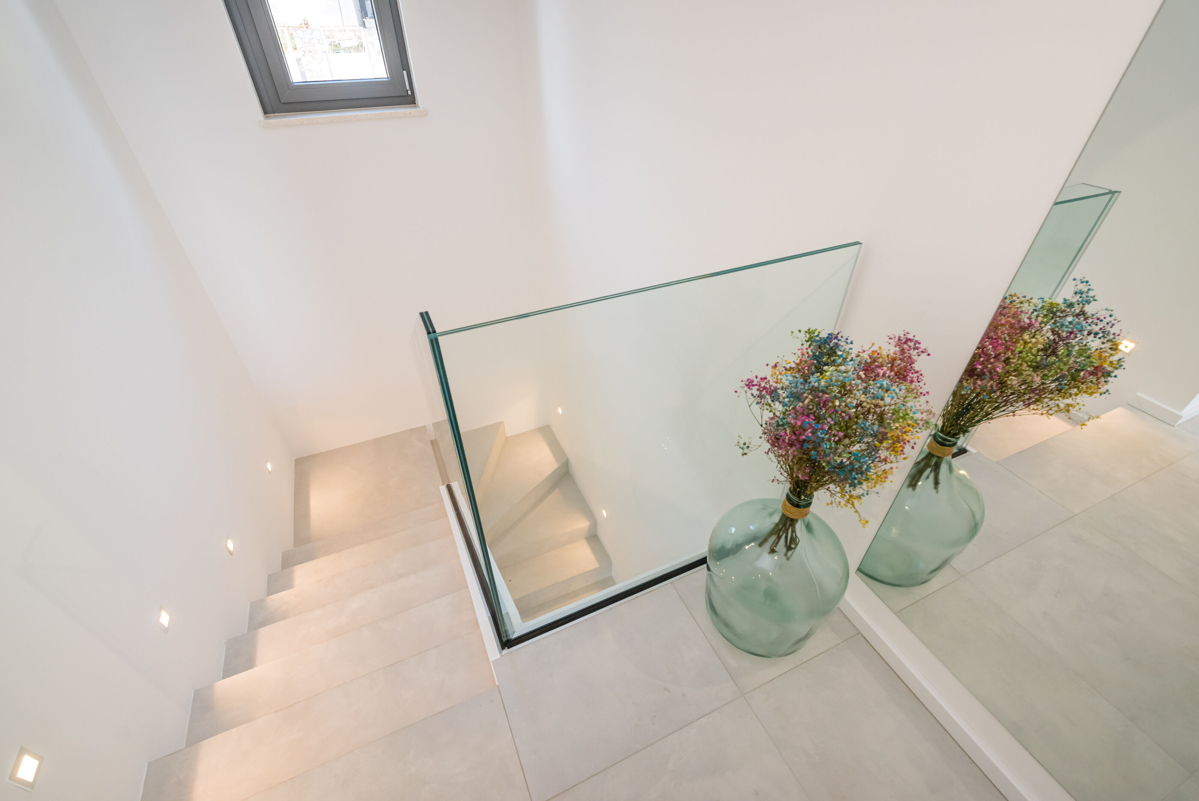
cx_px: 600
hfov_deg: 100.4
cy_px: 400
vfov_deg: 77.4
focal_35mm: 15
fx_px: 500
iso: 800
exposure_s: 1/80
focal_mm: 15
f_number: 8
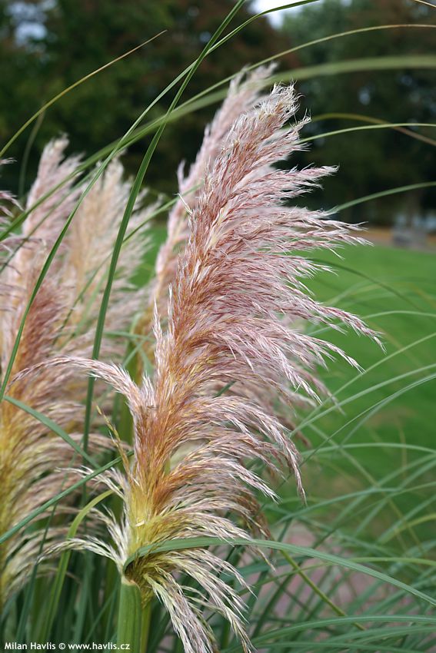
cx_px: 218
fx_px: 726
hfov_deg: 33.4
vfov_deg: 48.5
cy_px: 326
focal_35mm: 40
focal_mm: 40
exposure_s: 1/250
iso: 64
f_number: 5
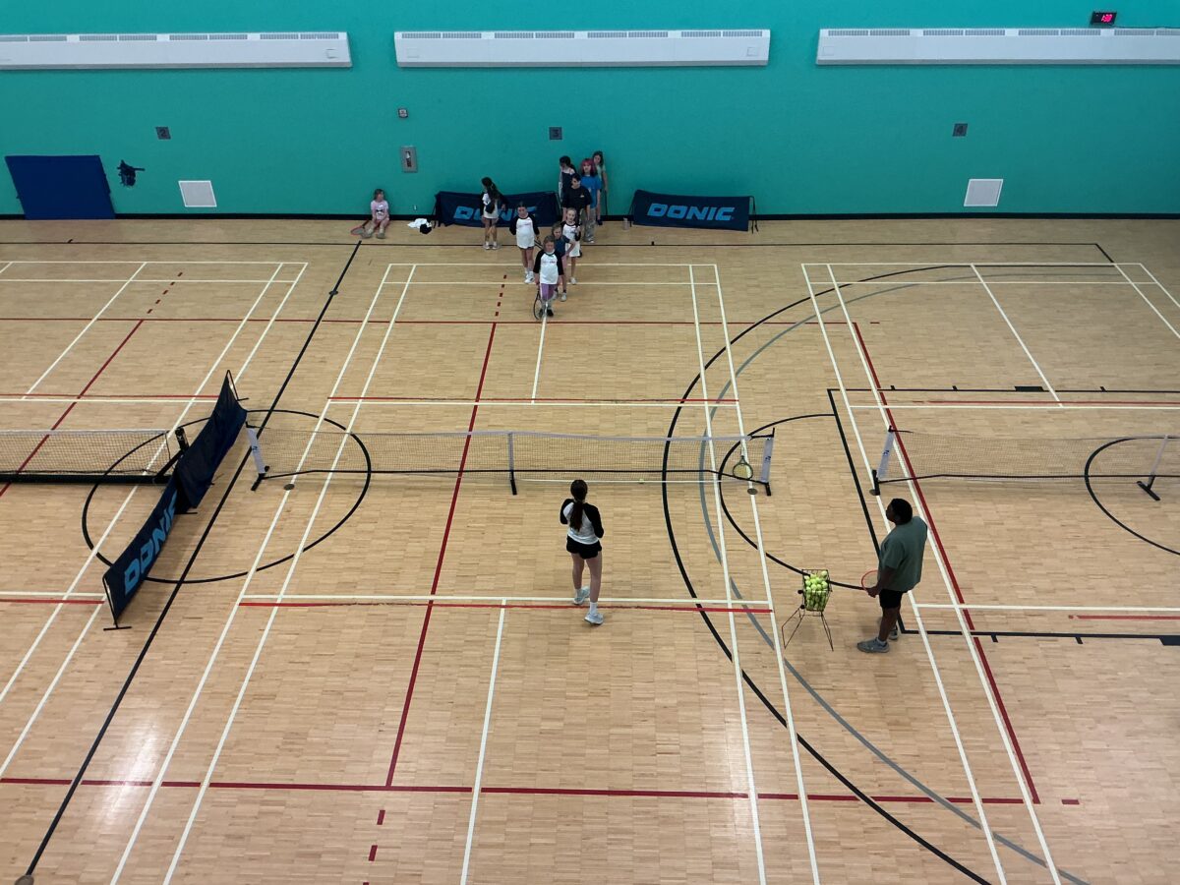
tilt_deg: -35.7
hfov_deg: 61.7
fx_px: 989
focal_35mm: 29
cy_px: 442
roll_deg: +1.4
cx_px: 590
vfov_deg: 48.2
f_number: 1.8
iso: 80
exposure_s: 1/60
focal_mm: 3
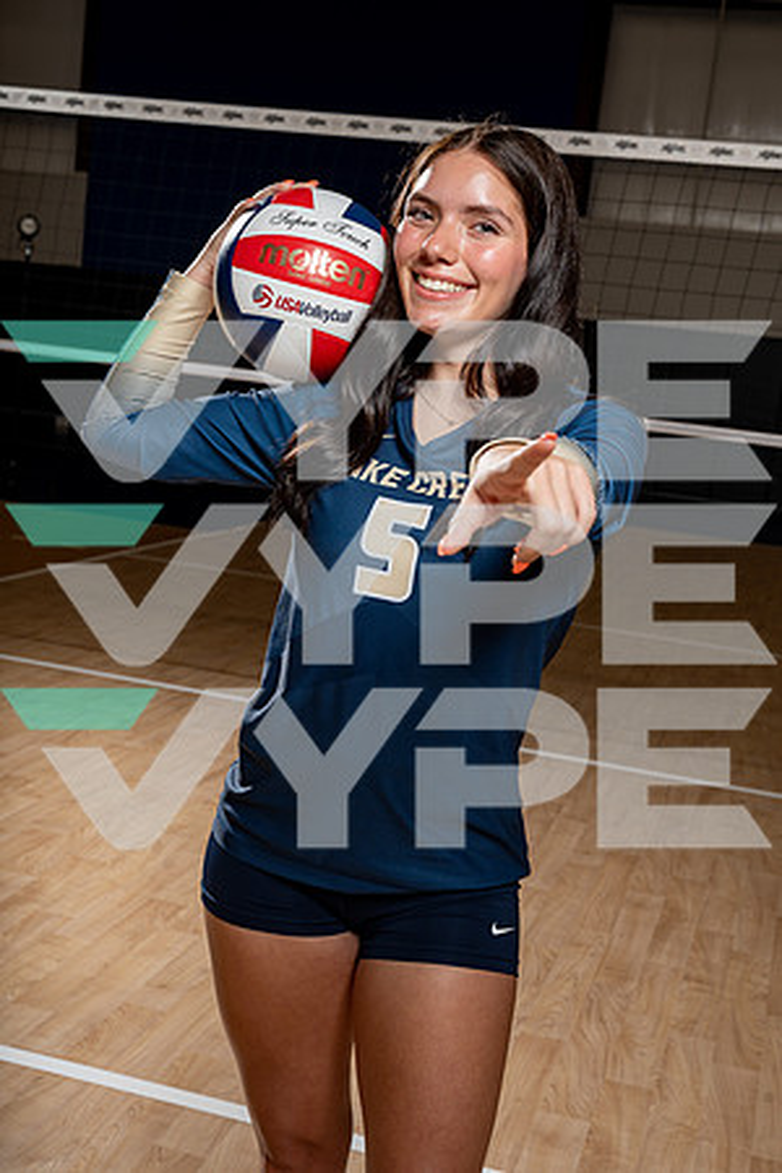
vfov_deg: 42.7
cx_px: 391
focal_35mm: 46
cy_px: 586
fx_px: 1499
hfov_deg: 29.2
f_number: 8
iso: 100
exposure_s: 1/250
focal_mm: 46
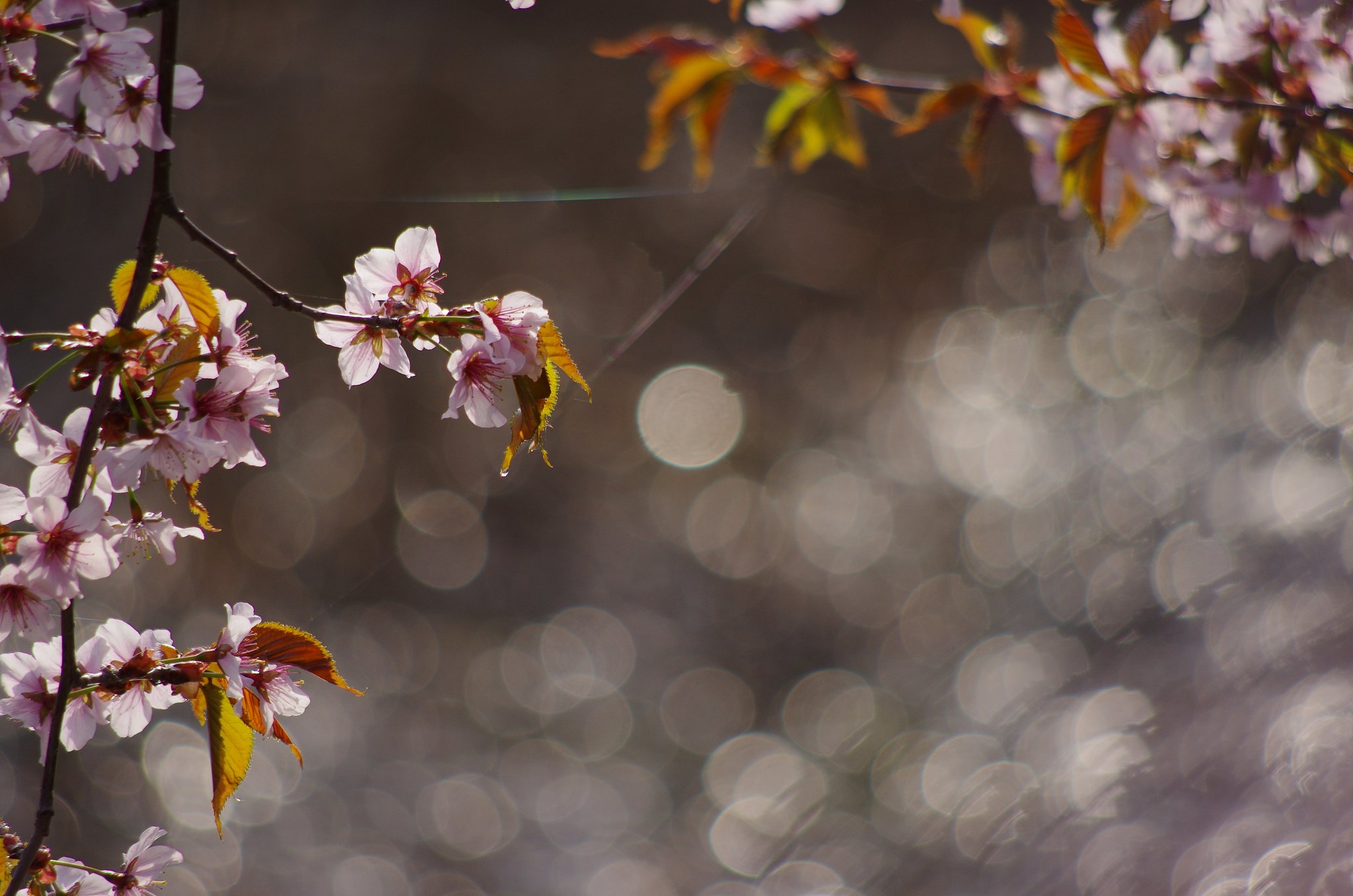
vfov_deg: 3.0
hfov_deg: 4.6
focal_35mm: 450
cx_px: 676
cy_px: 448
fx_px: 16876
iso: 200
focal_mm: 300
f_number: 5.8
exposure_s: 1/200
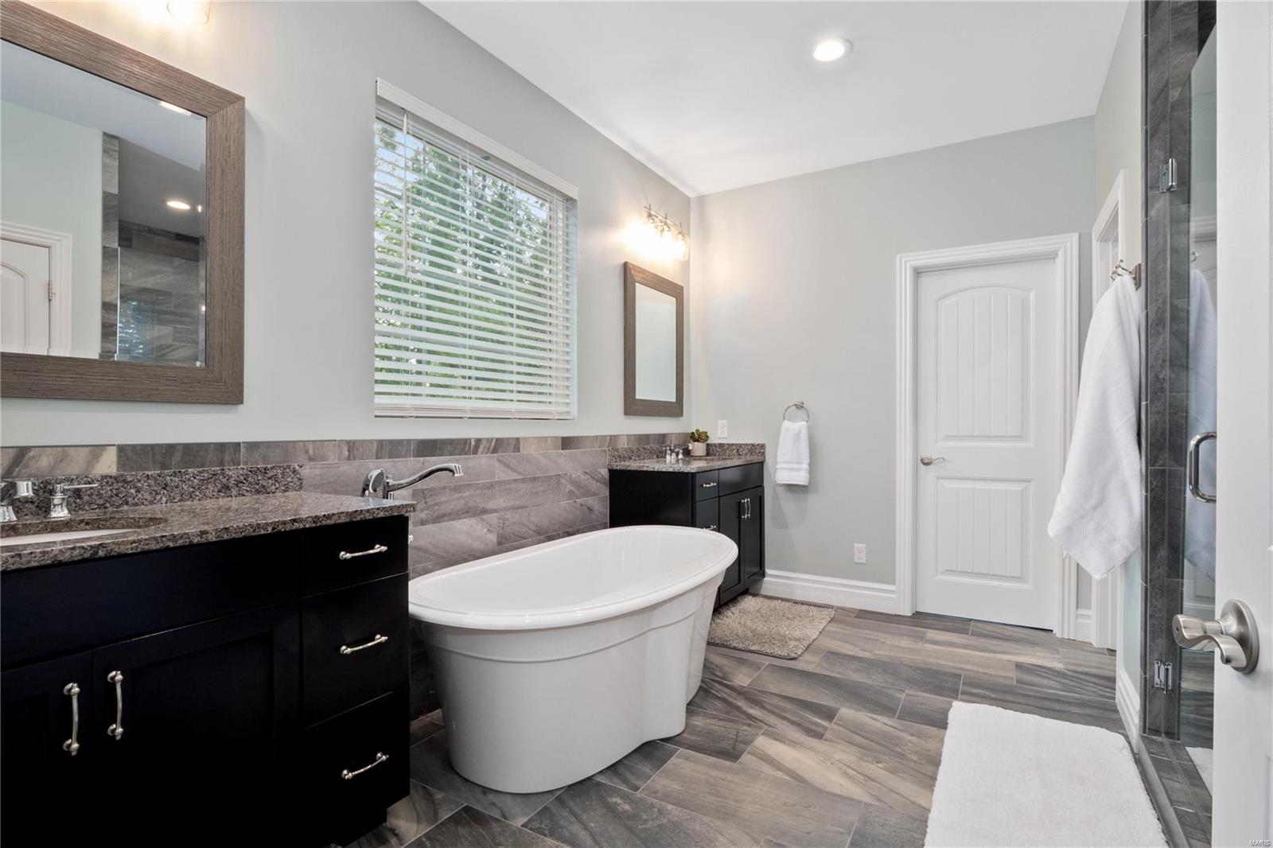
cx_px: 636
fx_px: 566
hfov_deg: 96.7
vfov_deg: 73.7
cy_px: 424
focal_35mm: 16
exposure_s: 1/3
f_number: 10
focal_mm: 8
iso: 400
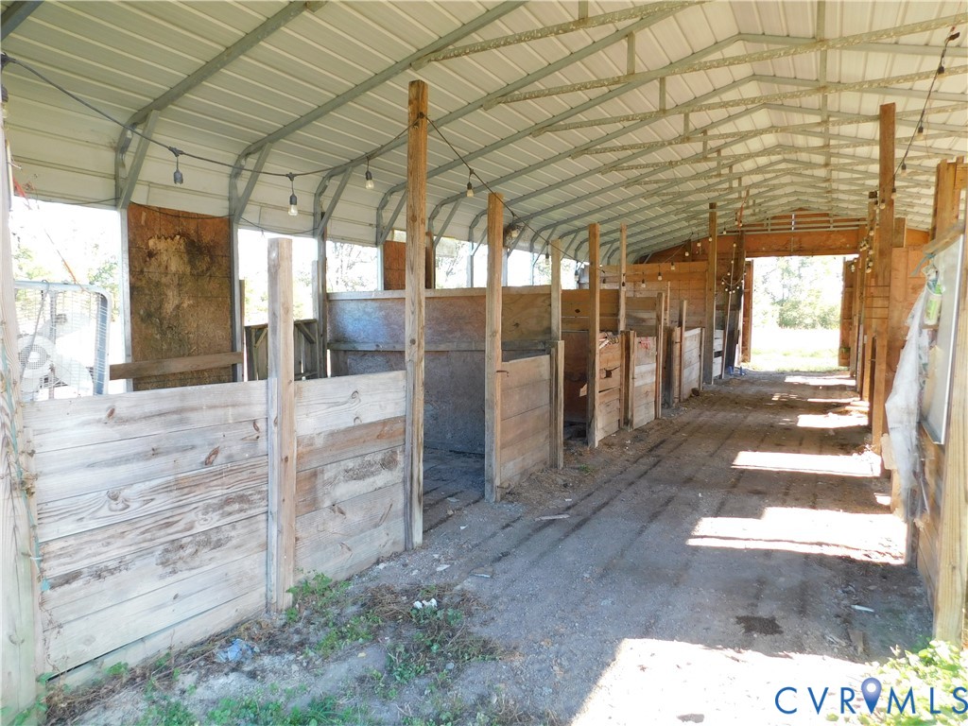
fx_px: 643
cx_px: 484
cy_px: 363
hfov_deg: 73.9
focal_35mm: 23
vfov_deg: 58.9
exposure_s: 1/60
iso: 125
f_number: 3
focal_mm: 4
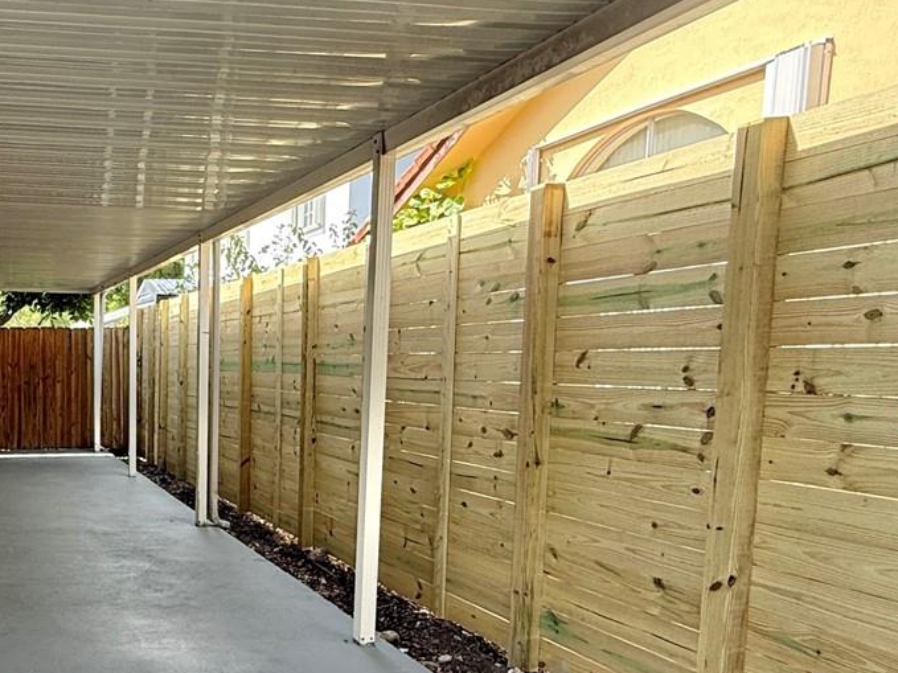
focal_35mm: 33
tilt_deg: -7.3
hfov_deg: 47.7
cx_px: 40
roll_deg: -1.9
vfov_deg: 42.1
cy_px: 470
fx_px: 856
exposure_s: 1/235
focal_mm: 2.22
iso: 64
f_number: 2.2
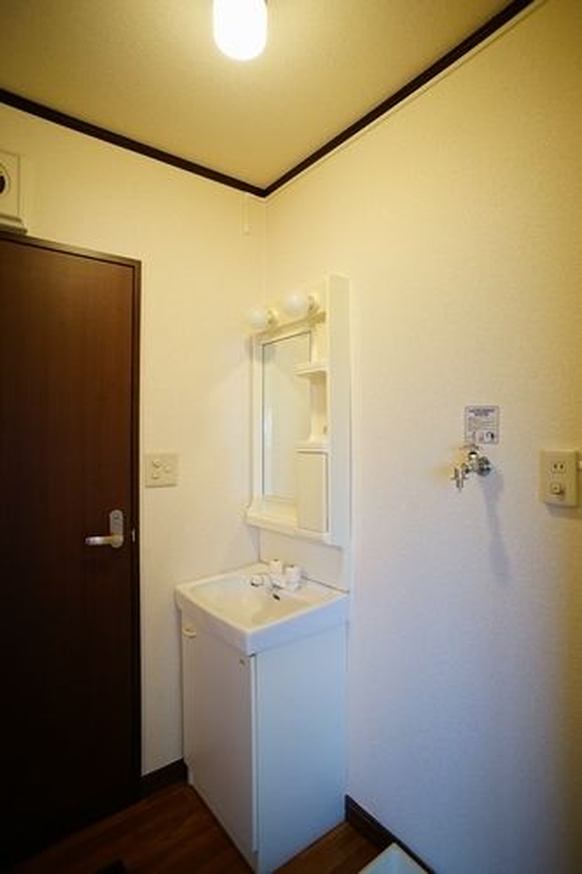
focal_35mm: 24
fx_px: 582
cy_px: 437
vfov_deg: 73.8
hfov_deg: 53.1
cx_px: 291
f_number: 2.8
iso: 200
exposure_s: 1/15
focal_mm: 16
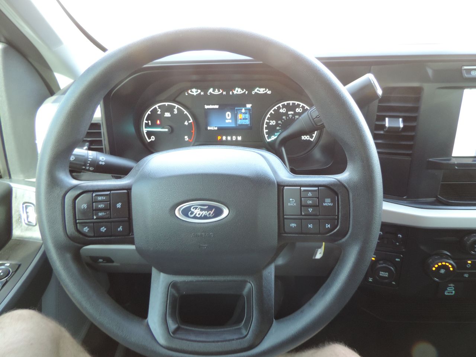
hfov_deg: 71.6
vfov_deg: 56.8
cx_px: 238
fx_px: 330
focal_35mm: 24
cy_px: 178
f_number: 3
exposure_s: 1/30
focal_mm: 4.3
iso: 360
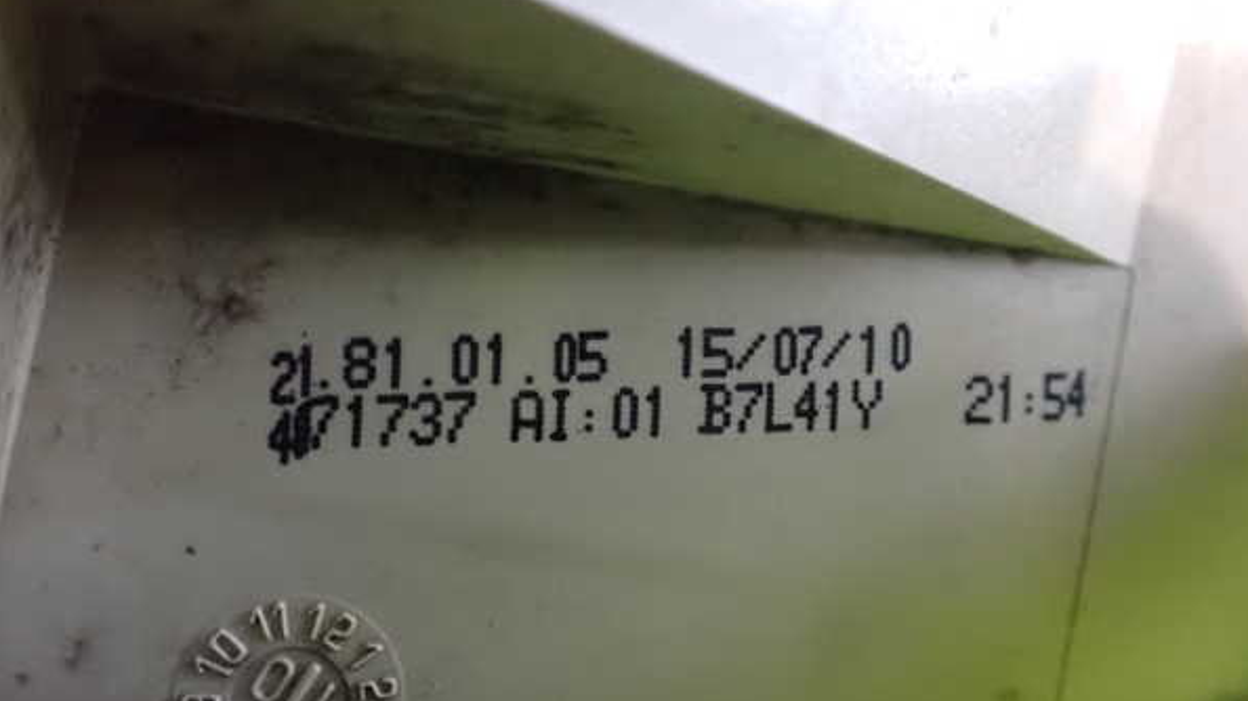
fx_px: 1092
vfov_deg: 35.6
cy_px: 344
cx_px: 628
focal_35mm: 33
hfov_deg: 59.5
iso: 1600
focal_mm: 5.4
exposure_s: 1/20
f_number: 2.3
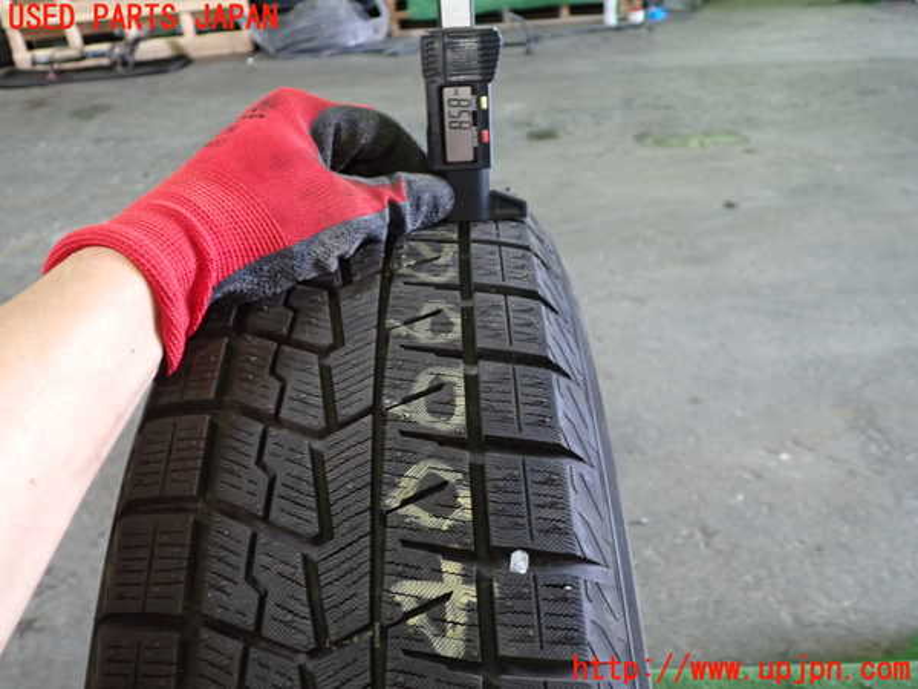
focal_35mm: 30
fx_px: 796
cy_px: 344
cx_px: 459
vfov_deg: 46.8
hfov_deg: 60.0
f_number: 2.3
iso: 400
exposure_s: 1/30
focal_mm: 5.4
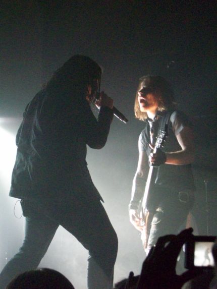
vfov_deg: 23.8
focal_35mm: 82
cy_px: 144
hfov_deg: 18.0
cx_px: 108
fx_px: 685
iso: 800
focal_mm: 13.7
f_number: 4.6
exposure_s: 1/53.6
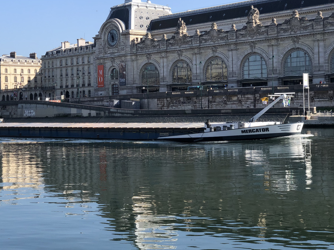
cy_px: 104
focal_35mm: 73
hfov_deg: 26.6
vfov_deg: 20.1
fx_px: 704
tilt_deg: +0.8
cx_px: 133
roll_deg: +2.0
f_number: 2.4
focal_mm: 6
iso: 16
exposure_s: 1/736
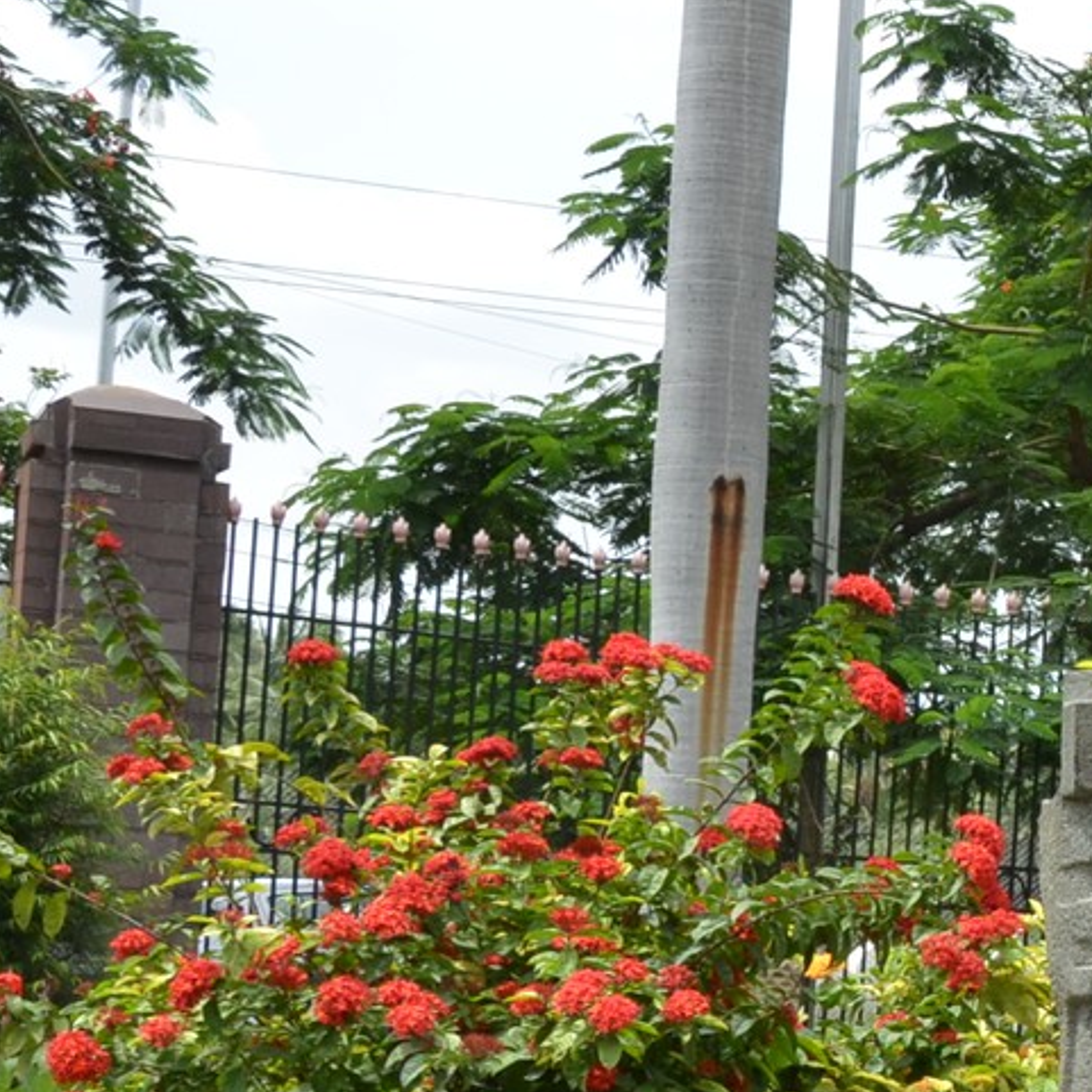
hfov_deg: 14.7
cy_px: 1015
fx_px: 3808
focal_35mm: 107
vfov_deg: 16.1
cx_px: 1850
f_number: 11
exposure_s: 1/400
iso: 500
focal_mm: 21
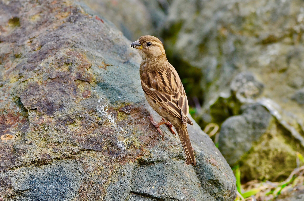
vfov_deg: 6.1
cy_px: 100
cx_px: 152
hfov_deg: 9.2
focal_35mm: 225
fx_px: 1896
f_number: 5
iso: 280
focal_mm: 150
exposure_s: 1/200
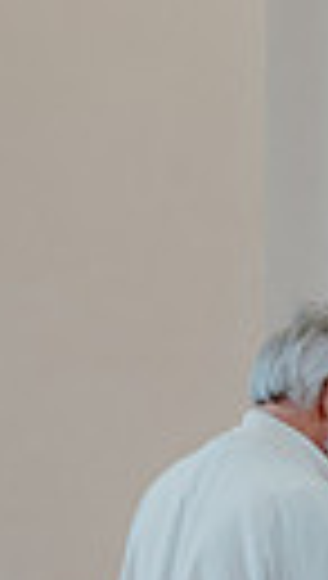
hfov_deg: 9.2
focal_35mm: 113
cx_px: 890
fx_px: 1739
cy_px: 722
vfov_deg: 17.9
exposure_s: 1/200
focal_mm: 24
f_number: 2.8
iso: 500
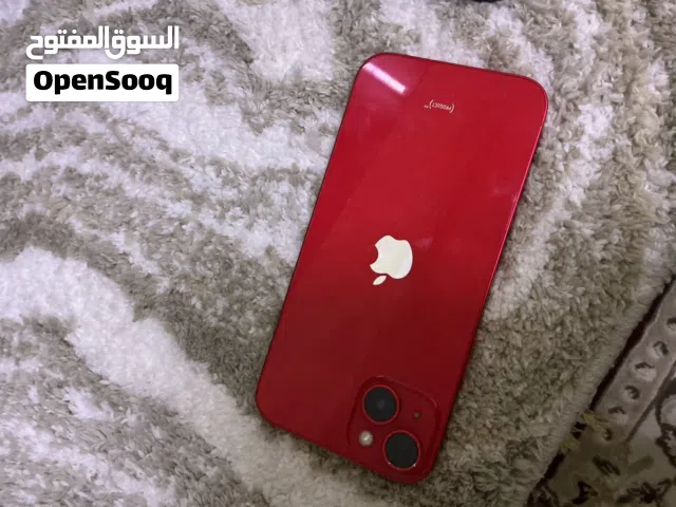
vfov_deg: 48.2
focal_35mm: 29
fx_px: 566
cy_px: 254
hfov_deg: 61.7
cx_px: 338
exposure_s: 1/30
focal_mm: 3
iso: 400
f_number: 1.8
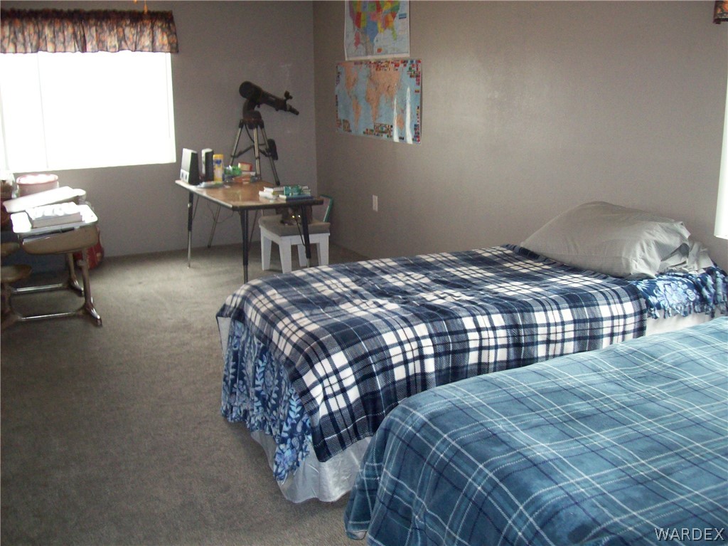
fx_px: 757
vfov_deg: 39.6
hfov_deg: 51.4
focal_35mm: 36
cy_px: 273
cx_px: 364
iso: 200
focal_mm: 6
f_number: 2.7
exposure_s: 1/64
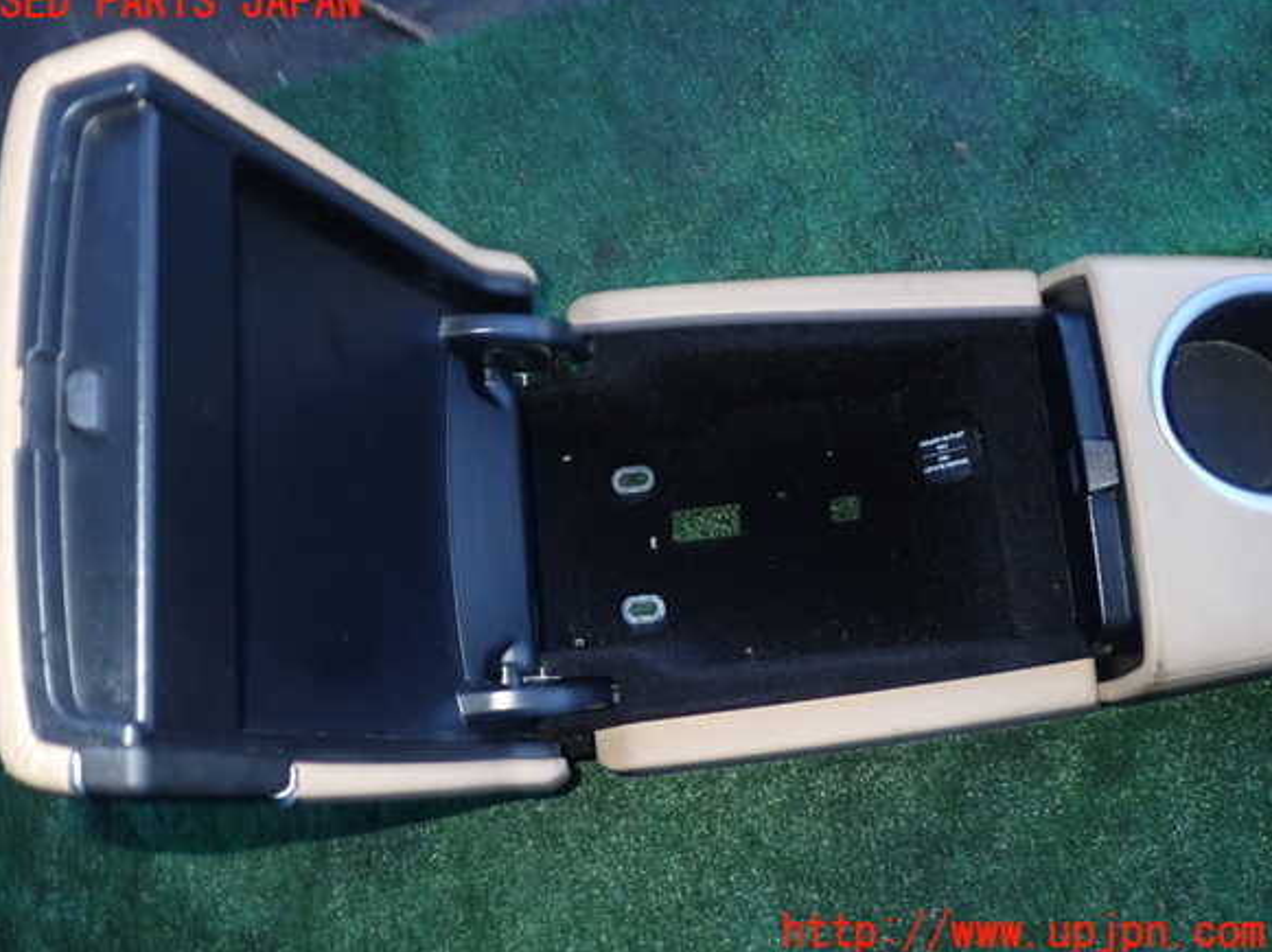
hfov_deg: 58.4
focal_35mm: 31
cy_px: 468
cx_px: 620
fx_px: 1138
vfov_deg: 45.4
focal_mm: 5.4
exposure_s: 1/30
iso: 250
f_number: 6.3
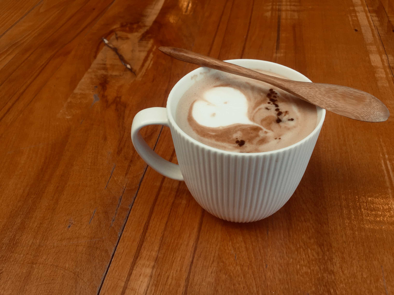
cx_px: 197
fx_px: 330
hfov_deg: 61.7
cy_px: 148
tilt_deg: -45.8
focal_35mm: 29
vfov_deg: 48.2
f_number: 2.2
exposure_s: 1/243
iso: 32
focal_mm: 4.15
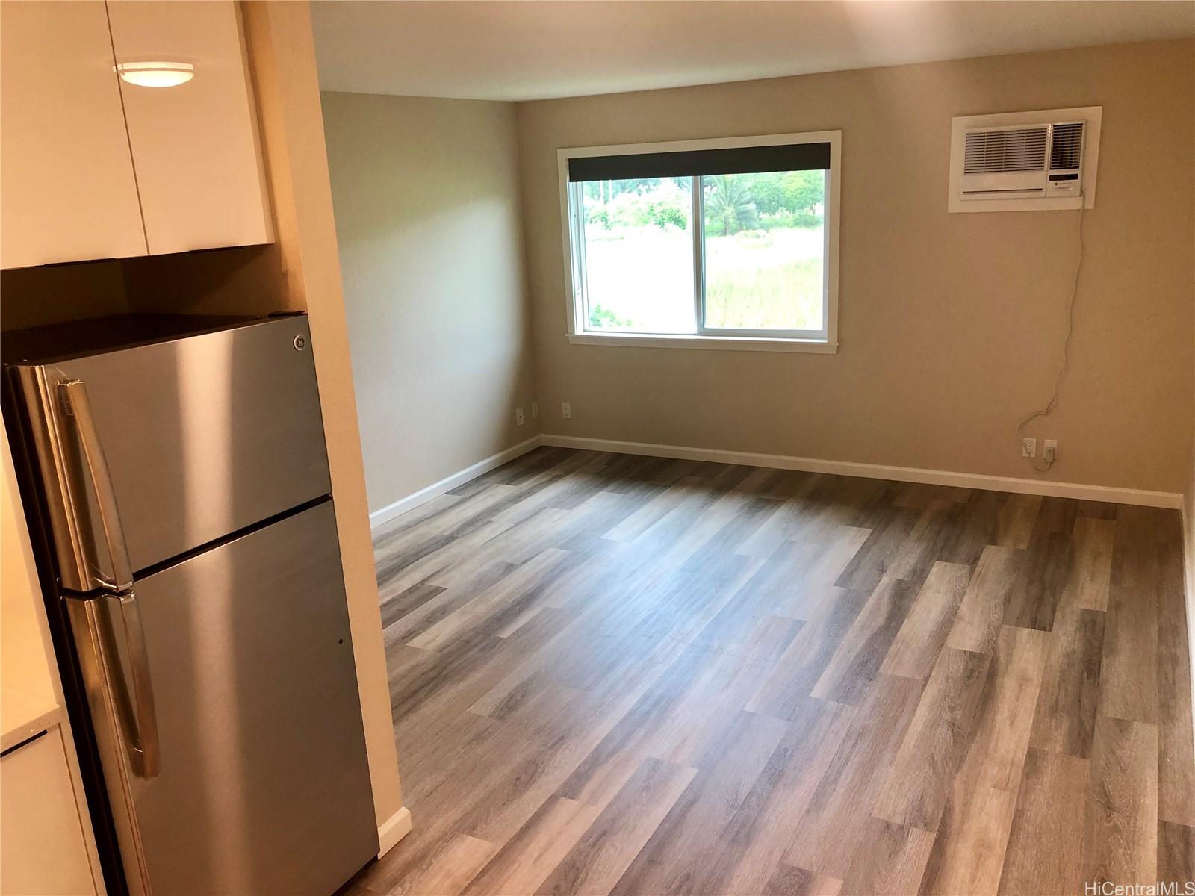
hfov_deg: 63.4
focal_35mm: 28
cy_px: 448
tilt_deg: -15.2
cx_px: 598
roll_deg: +3.8
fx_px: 967
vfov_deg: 49.7
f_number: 1.8
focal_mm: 4
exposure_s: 1/30
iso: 25
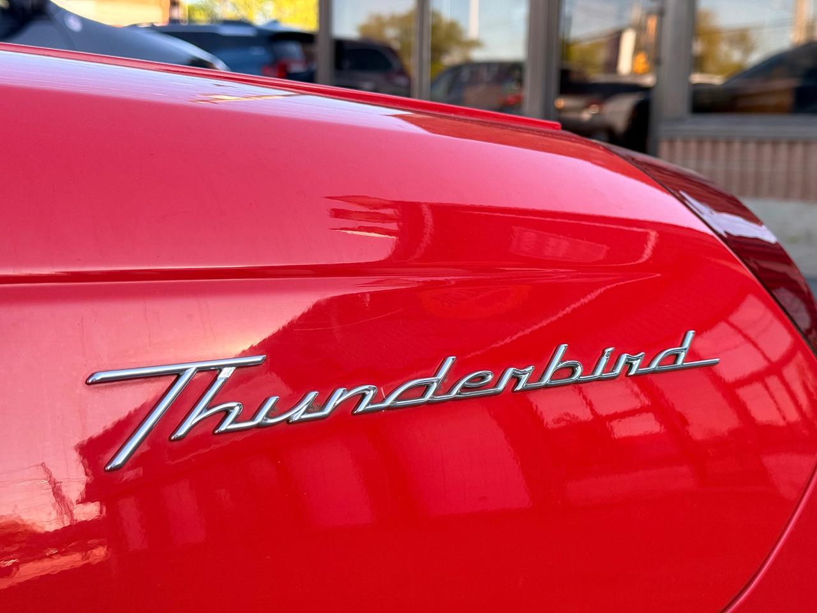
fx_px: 1133
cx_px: 408
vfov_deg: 30.3
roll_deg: -1.0
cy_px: 306
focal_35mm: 48
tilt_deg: -8.3
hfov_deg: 39.7
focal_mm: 6.76
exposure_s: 1/429
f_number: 1.78
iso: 64
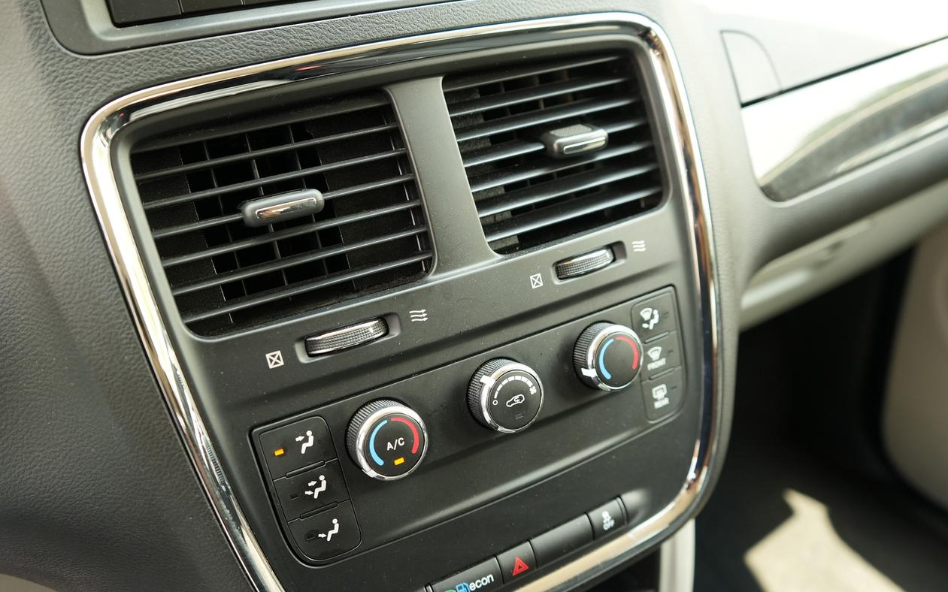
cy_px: 319
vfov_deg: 41.8
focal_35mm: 30
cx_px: 475
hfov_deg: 62.9
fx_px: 775
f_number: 4
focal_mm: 29
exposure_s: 1/160
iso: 1000
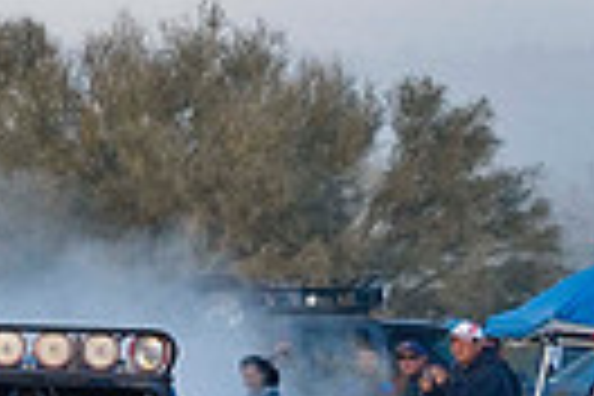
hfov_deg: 2.3
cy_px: 562
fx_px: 14552
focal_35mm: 882
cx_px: -54
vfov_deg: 1.6
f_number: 7.1
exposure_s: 1/500
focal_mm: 200
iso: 1000
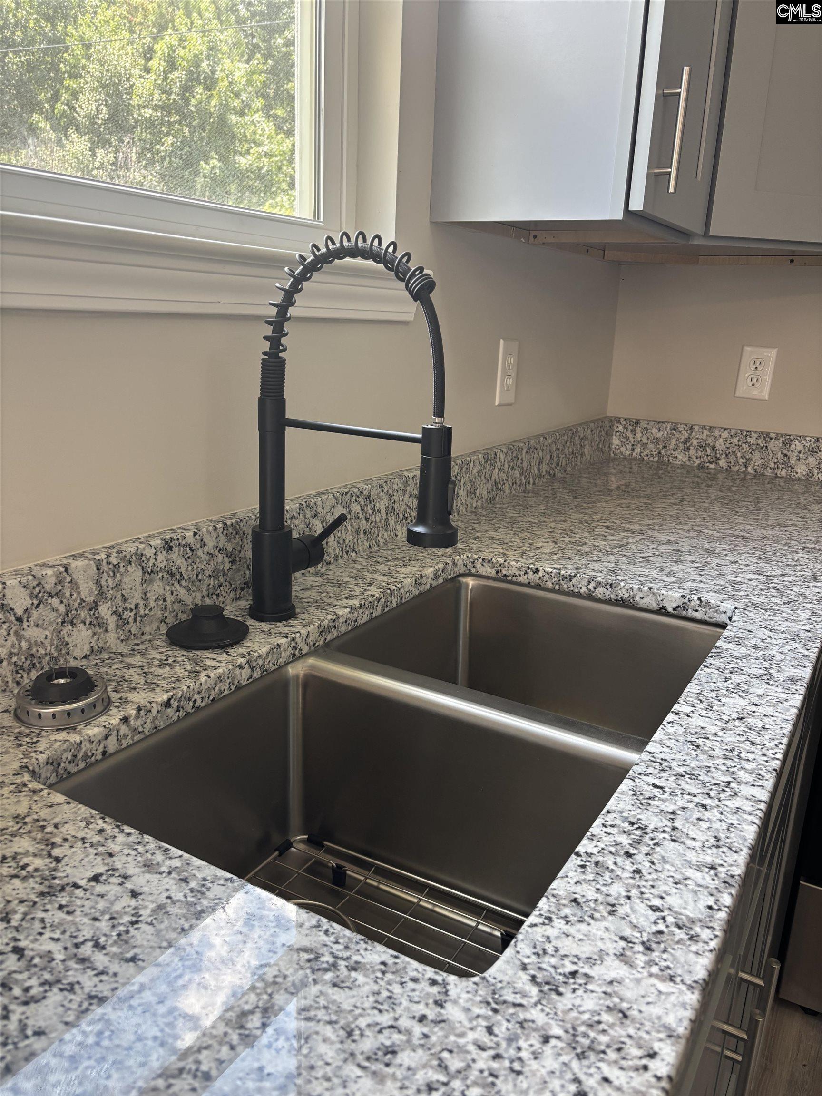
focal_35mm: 26
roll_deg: -2.8
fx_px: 823
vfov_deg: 67.3
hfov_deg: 53.1
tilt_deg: -16.6
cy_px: 548
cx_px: 411
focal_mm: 5.96
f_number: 1.6
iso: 125
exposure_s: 1/118
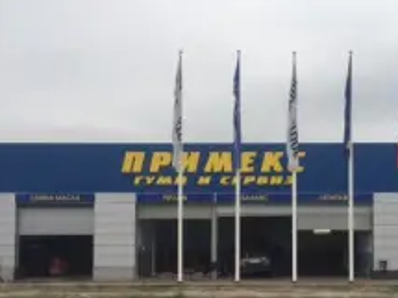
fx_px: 621
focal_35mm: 54
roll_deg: -0.2
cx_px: 246
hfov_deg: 35.4
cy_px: 217
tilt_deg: +2.8
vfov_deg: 26.7
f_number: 2.2
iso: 32
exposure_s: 1/338
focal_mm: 4.15
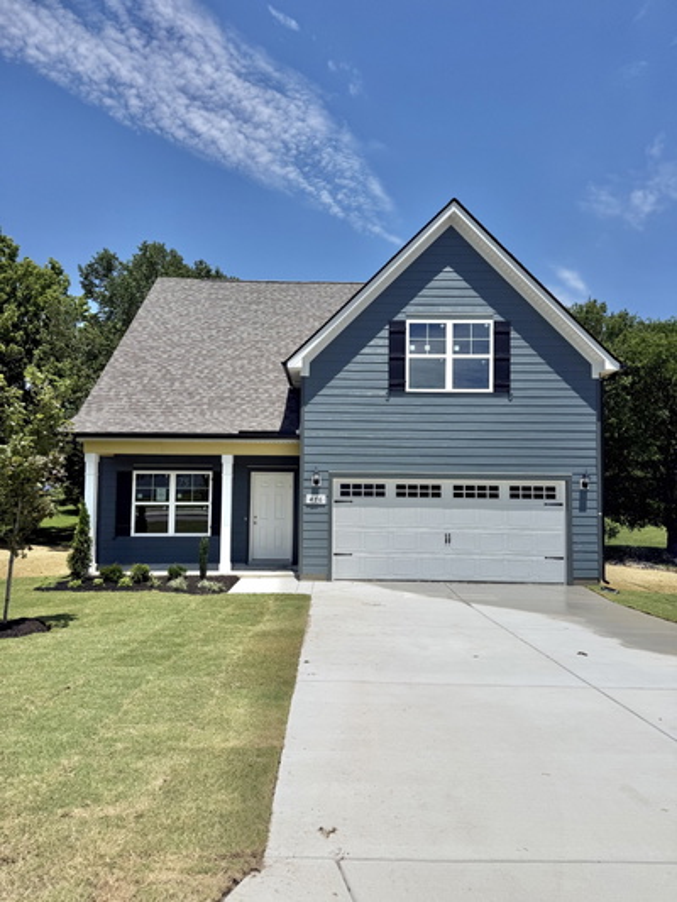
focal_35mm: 24
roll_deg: -1.2
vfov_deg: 71.6
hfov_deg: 56.8
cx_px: 338
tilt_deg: +2.7
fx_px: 626
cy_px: 451
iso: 80
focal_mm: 6.76
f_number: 1.78
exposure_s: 1/11905
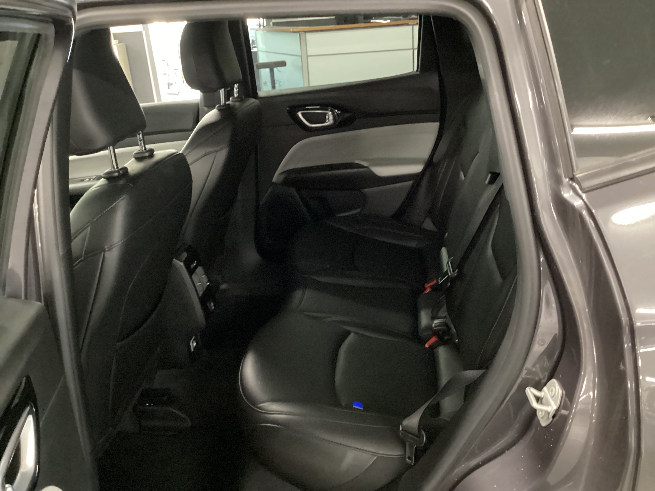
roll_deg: +4.4
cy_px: 246
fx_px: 587
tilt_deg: -24.2
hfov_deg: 58.4
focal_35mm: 31
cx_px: 328
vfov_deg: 45.4
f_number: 2.4
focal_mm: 3.3
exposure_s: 1/15
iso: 800
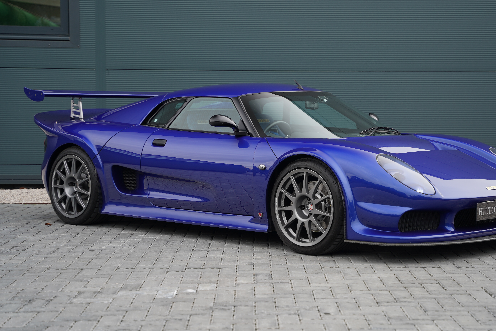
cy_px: 145
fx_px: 1010
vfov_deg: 18.6
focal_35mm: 73
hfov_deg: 27.6
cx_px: 282
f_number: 3.2
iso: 100
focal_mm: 63.3
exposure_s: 1/125
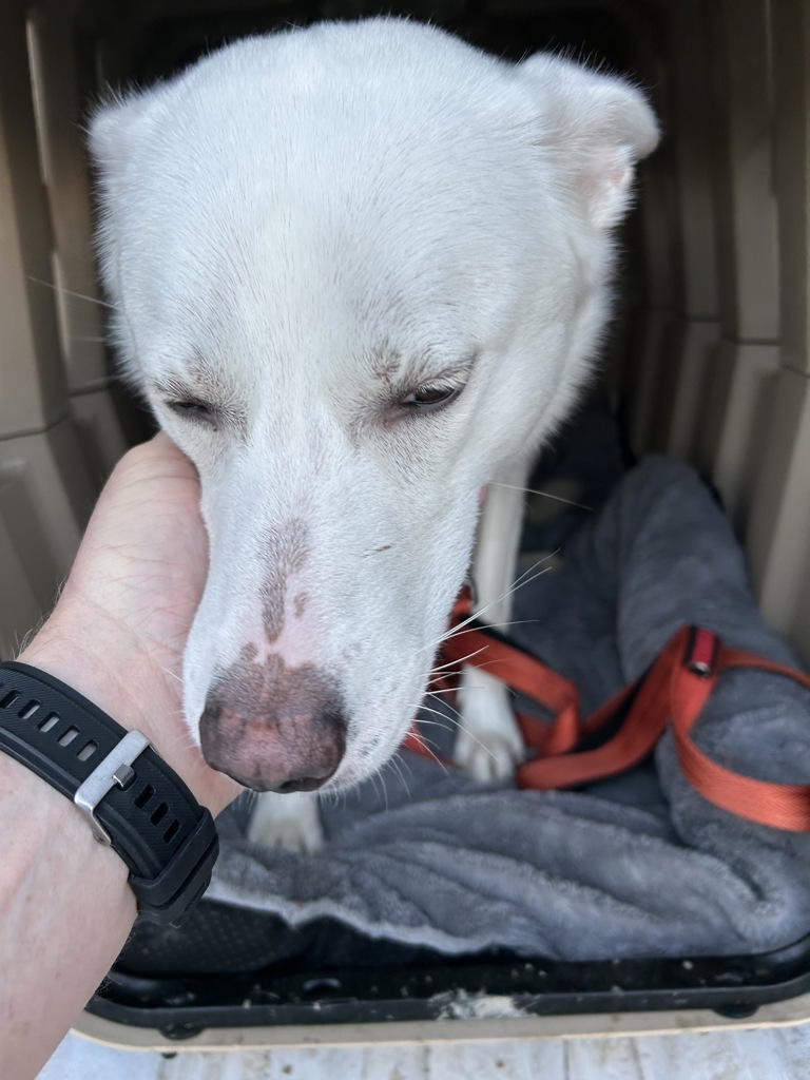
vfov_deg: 67.3
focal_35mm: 26
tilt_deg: -18.7
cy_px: 540
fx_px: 811
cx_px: 405
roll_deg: +0.1
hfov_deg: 53.1
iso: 80
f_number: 1.5
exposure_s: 1/121
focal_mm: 5.7
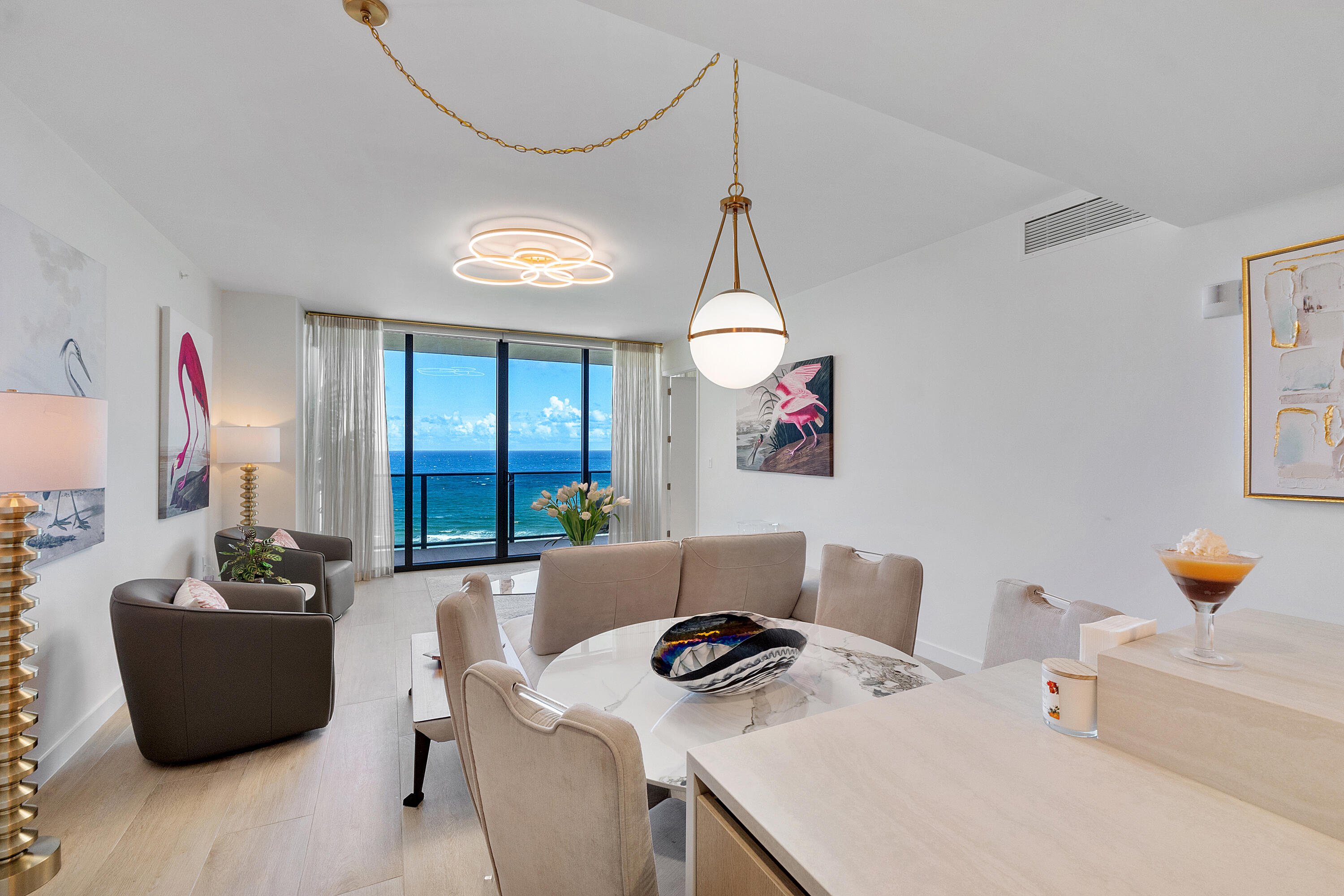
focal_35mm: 15
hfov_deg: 100.4
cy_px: 448
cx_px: 672
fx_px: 560
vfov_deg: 77.3
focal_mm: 10
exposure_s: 1/50
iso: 800
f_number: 8
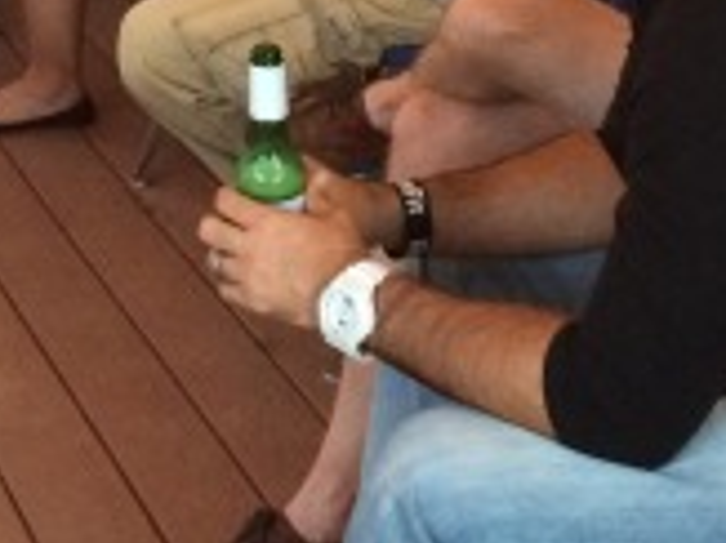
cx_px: 254
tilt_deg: -16.0
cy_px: -165
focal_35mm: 114
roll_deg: +1.2
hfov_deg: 17.2
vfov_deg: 12.6
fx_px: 2389
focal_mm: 4.15
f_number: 2.2
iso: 320
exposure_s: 1/15
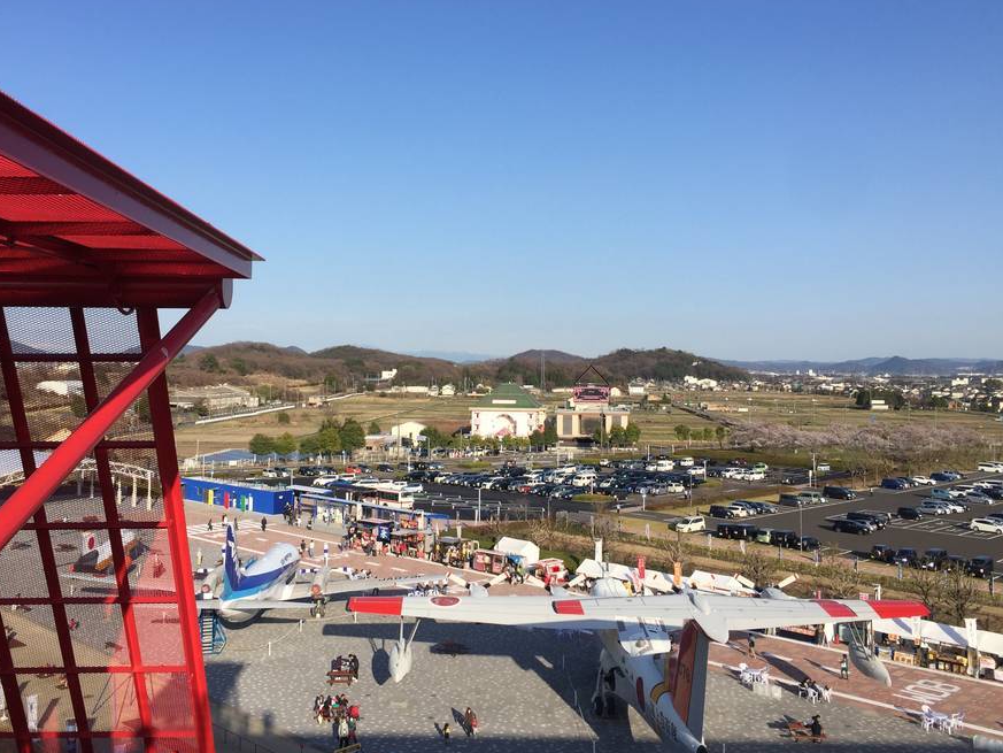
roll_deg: -0.8
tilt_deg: +2.2
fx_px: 985
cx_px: 453
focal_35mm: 34
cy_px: 339
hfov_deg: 53.9
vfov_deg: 41.8
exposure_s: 1/2083
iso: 32
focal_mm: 4.15
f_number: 2.2
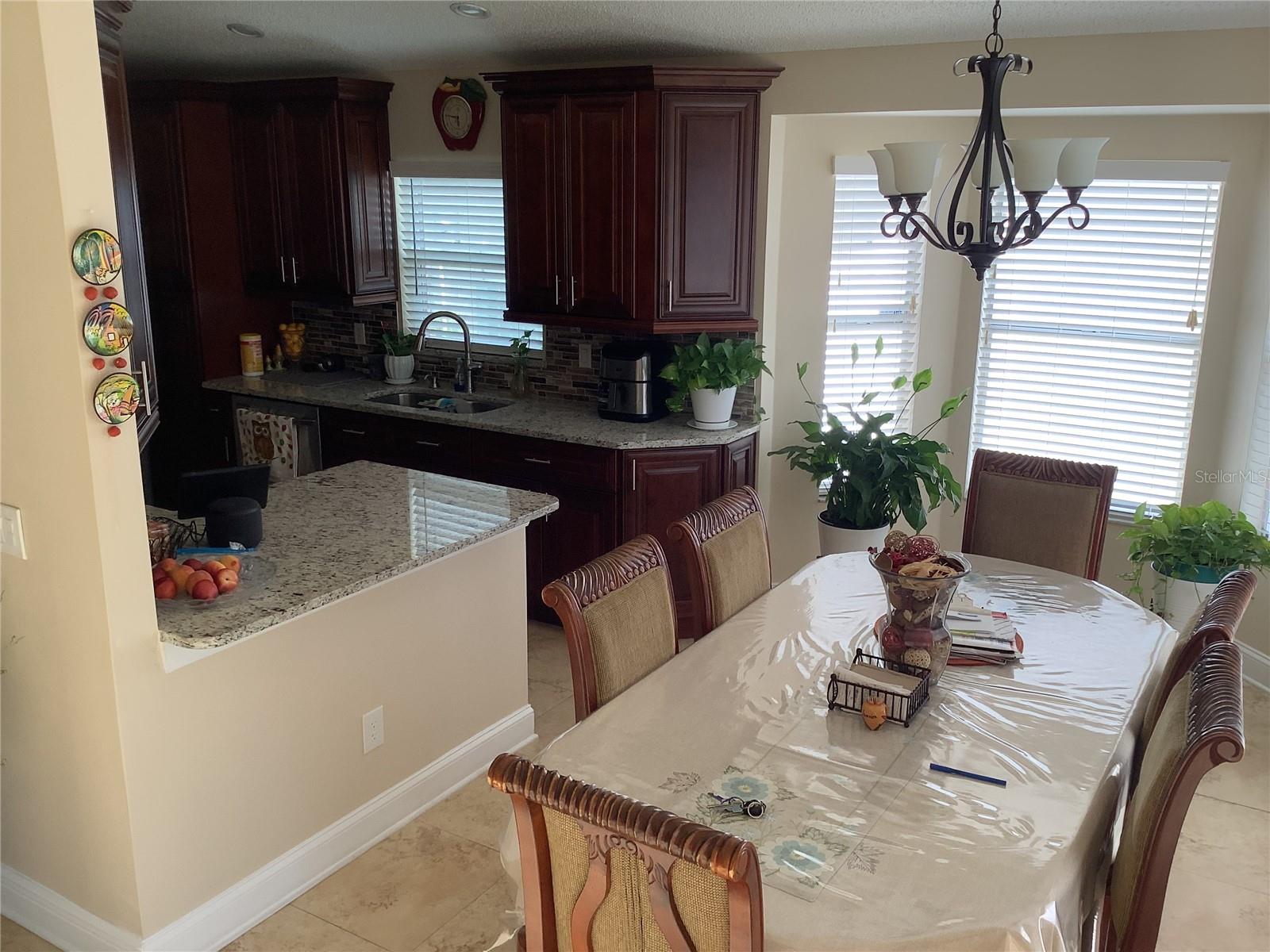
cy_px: 476
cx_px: 635
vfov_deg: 45.4
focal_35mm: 31
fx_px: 1137
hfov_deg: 58.4
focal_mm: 3.3
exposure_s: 1/100
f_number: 2.4
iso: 64
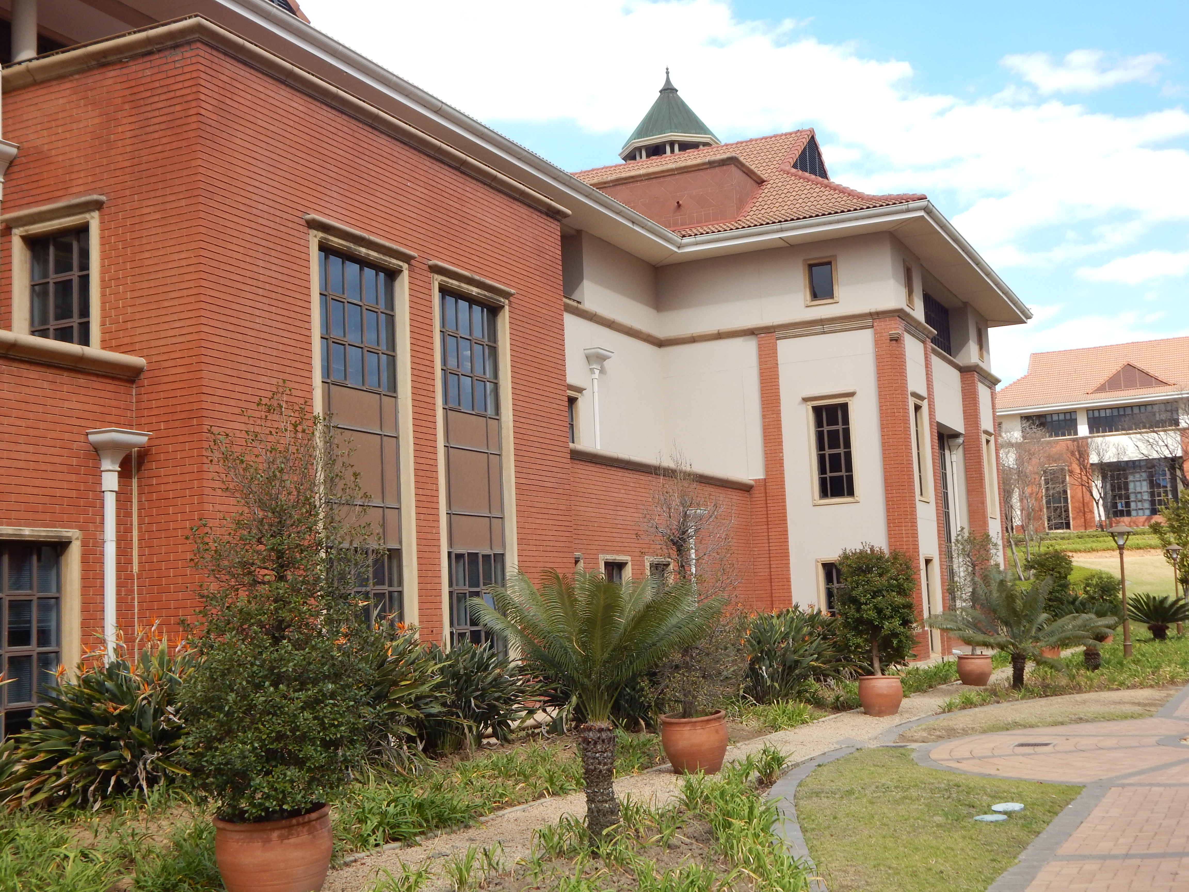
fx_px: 1477
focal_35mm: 43
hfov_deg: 43.9
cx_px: 594
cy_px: 446
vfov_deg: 33.6
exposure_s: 1/500
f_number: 3.6
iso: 125
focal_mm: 7.7
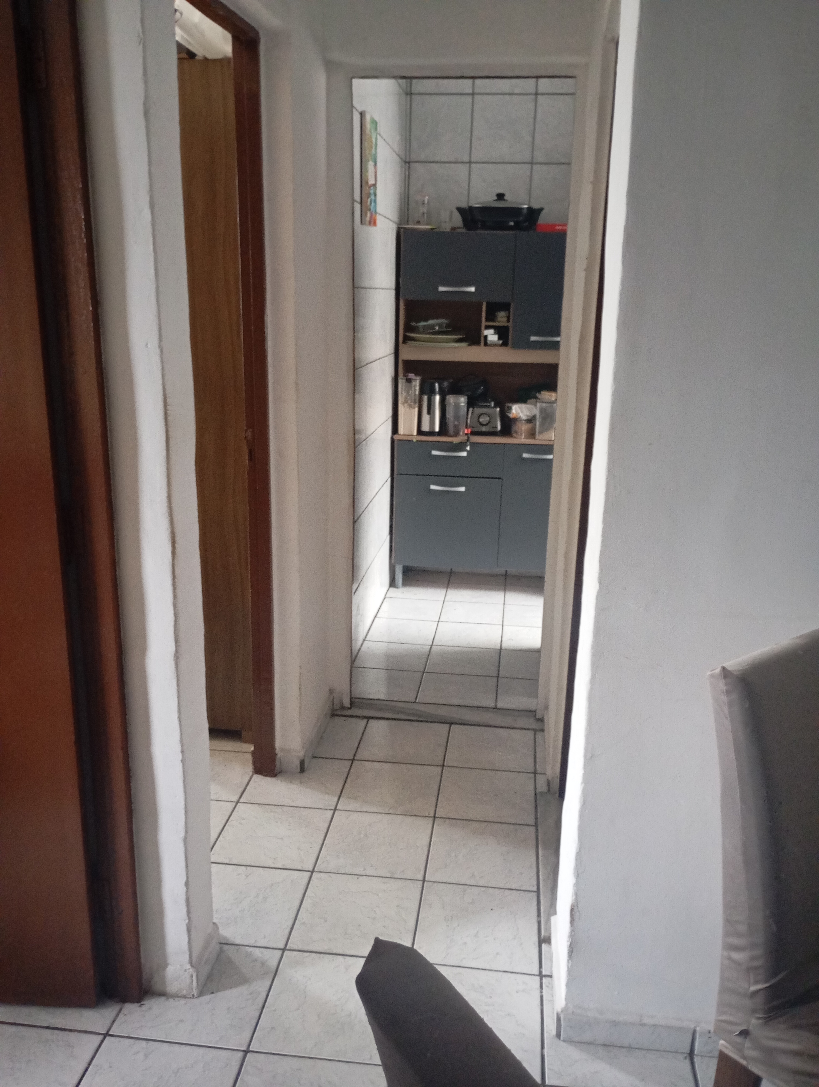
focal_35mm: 28
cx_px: 410
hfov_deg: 49.9
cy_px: 544
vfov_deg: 63.4
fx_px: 881
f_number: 1.8
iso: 1959
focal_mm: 4.27
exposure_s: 1/20
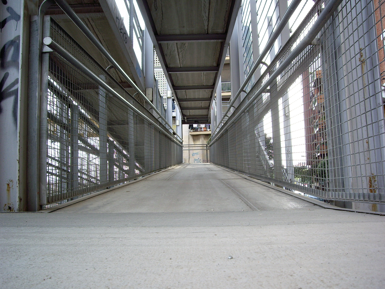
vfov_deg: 37.7
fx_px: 423
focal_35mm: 38
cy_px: 144
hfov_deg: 49.0
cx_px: 192
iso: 64
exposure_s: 1/60
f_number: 4.3
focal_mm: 6.2
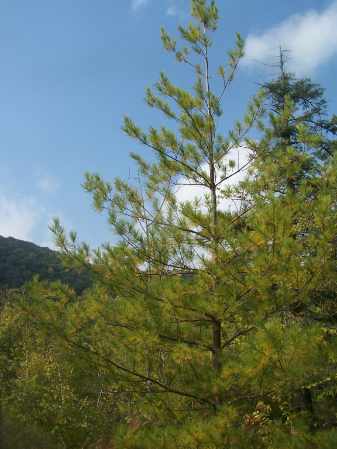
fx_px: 493
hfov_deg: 37.7
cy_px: 224
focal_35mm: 38
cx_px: 168
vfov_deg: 49.0
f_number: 4
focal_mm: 6.3
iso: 80
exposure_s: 1/1000
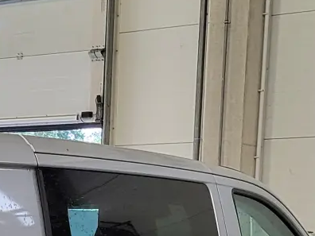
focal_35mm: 126
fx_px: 1147
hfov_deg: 14.9
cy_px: 416
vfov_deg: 11.0
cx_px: -107
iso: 250
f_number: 1.8
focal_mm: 5.4
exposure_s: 1/50
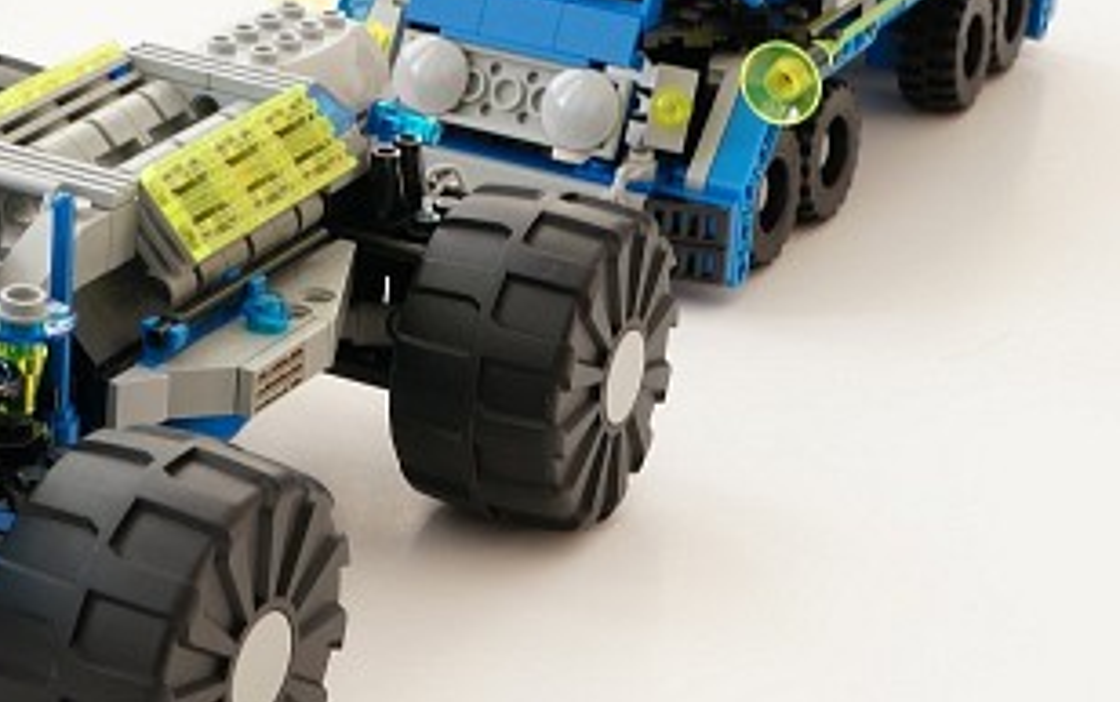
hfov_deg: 18.6
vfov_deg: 11.8
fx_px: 3392
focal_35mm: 111
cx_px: 309
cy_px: 258
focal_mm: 35
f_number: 14
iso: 400
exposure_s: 1/2.5
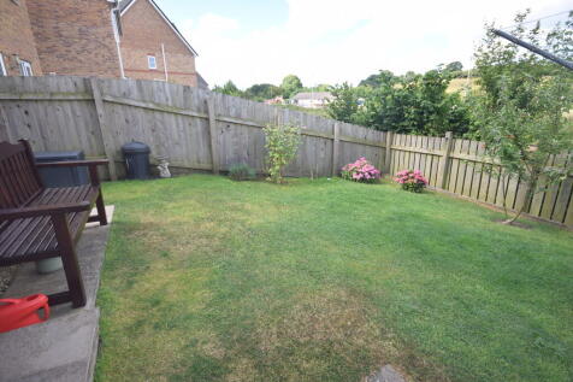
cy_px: 191
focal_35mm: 18
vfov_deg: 67.3
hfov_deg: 90.0
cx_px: 286
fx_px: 286
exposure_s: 1/125
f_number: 5.6
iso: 100
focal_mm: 12
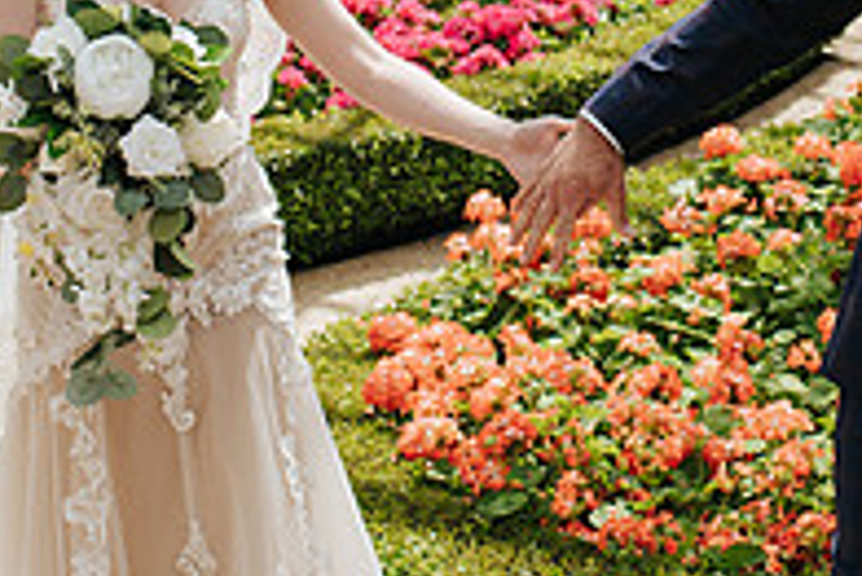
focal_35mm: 127
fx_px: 3043
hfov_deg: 16.1
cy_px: -134
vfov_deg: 10.6
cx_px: 466
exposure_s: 1/1000
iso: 140
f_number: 3.5
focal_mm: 35
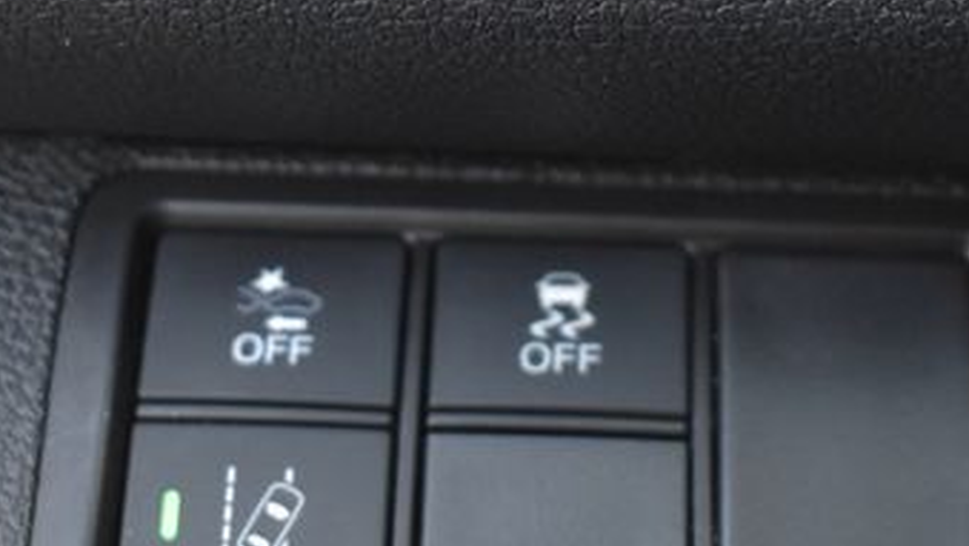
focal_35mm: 86
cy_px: 199
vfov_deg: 14.1
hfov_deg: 24.7
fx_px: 2210
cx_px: 466
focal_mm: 29
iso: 1400
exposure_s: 1/125
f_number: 4.2
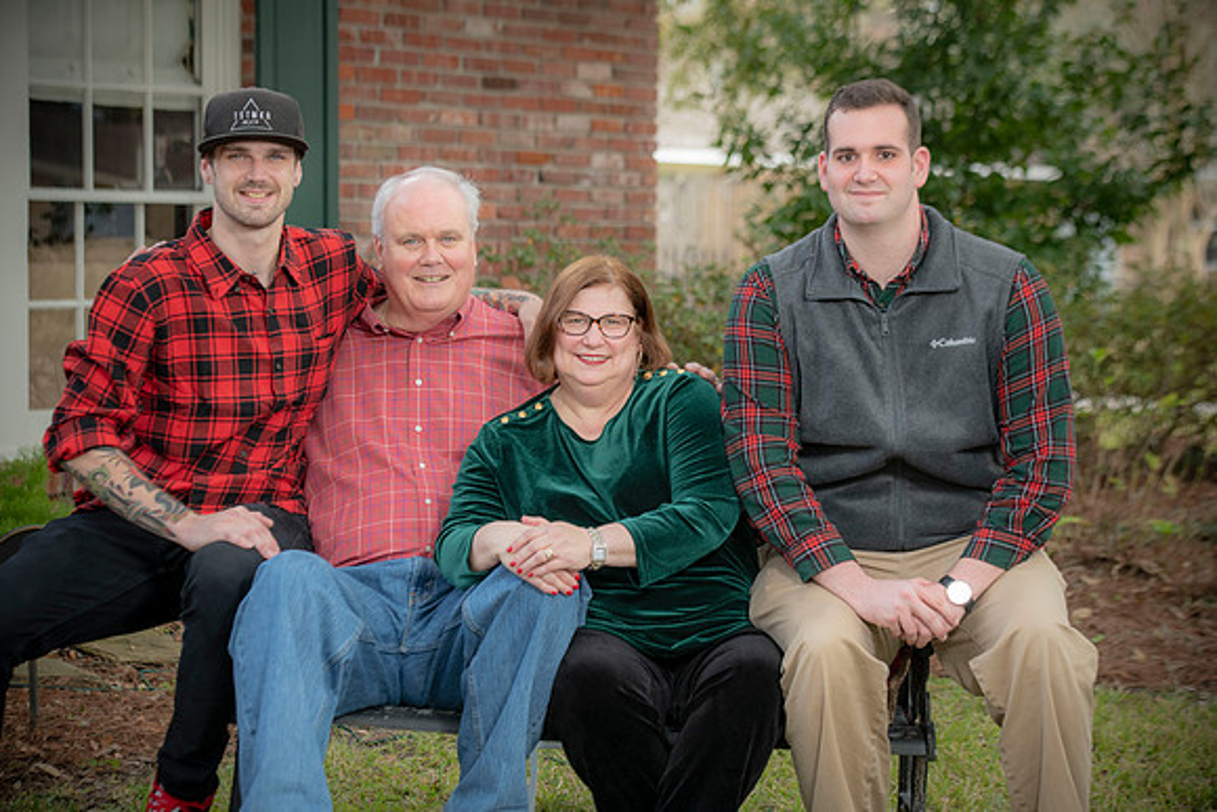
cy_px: 406
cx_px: 608
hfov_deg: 21.5
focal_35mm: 95
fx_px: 3212
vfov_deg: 14.4
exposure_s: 1/250
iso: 320
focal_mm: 95
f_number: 5
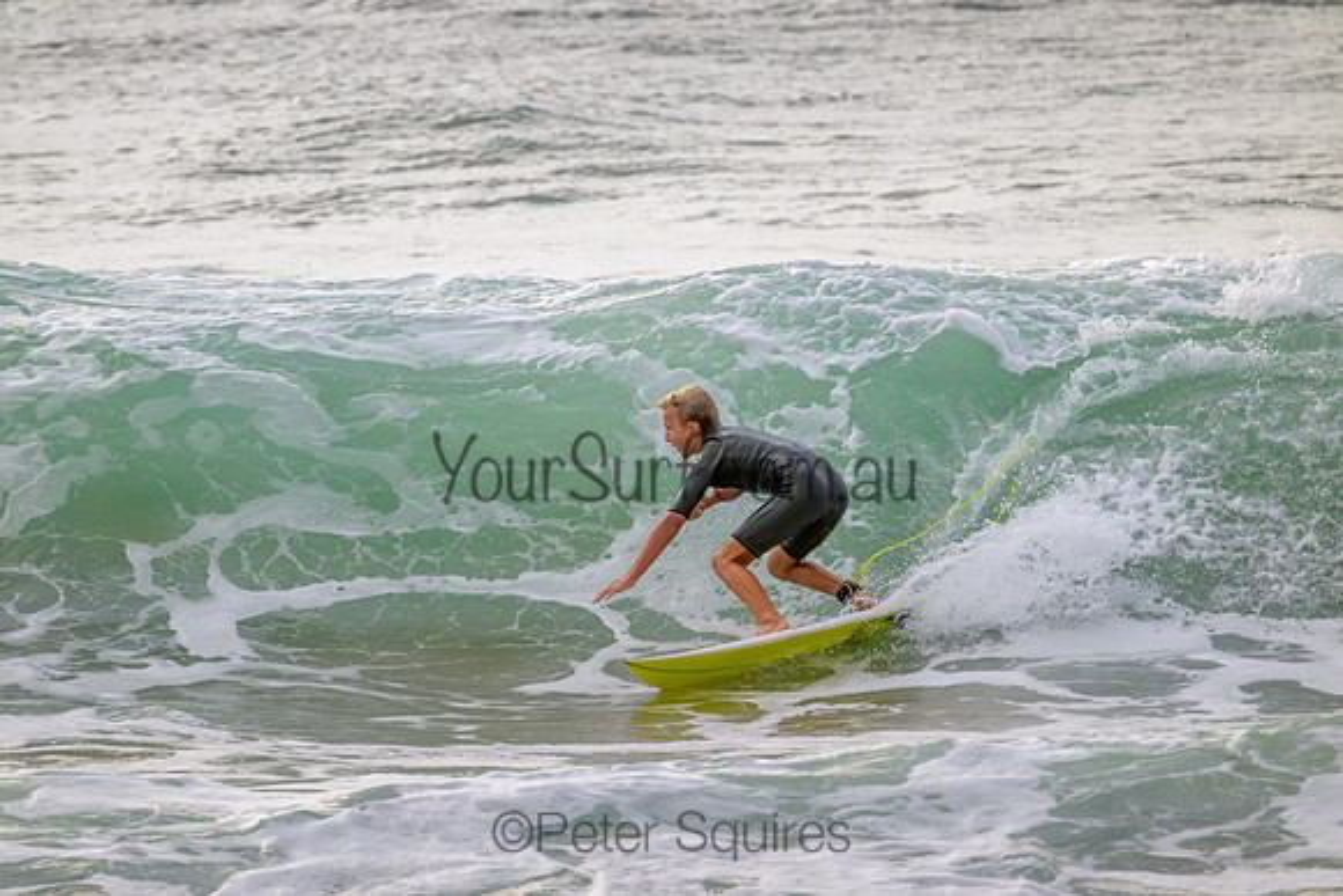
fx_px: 29850
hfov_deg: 2.6
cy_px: 448
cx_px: 672
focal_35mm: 800
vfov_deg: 1.7
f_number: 11
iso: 900
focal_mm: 800
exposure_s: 1/2000
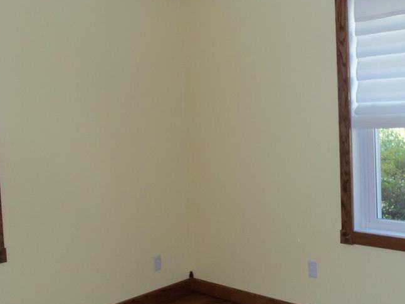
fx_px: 538
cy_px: 153
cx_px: 261
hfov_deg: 40.9
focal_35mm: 46
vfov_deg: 31.5
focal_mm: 5.2
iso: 100
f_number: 3.4
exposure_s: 1/30
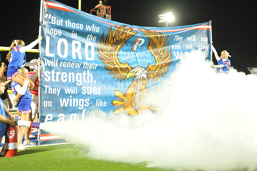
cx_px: 128
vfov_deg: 27.0
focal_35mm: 50
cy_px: 86
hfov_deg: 39.6
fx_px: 357
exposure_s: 1/60
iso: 2000
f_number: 5.6
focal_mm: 50
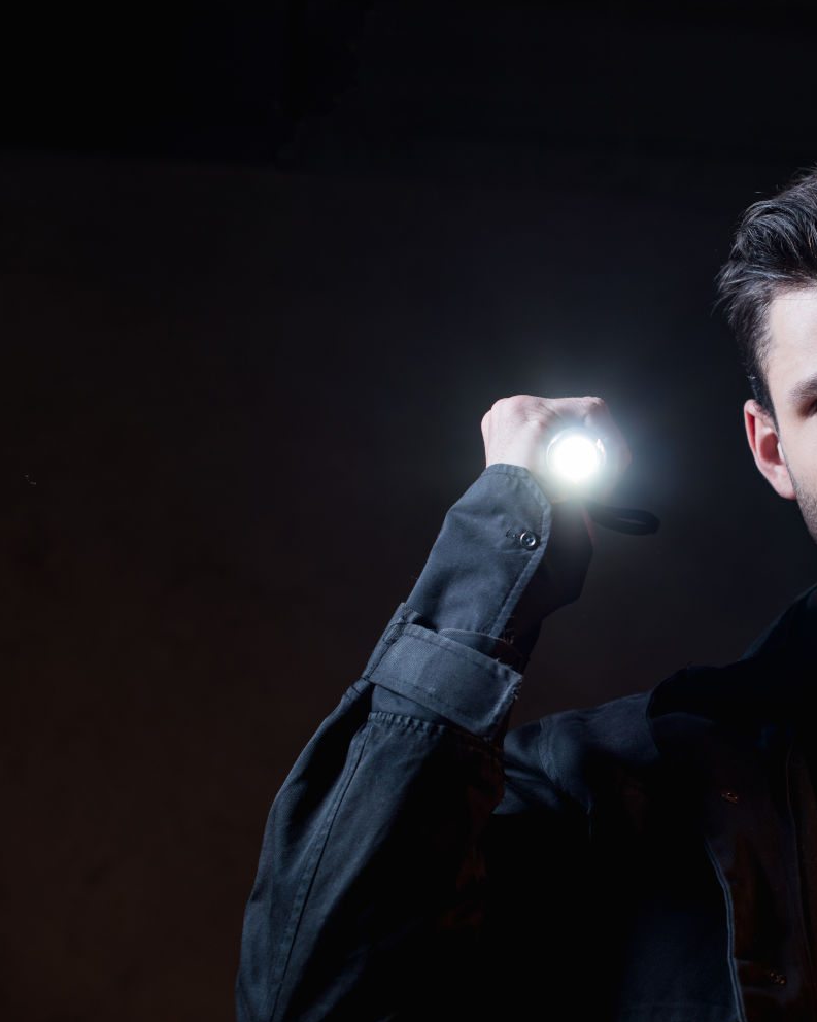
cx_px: 768
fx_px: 2147
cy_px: 509
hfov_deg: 21.0
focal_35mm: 71
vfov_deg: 26.8
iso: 160
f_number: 4
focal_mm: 50
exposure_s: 1/200
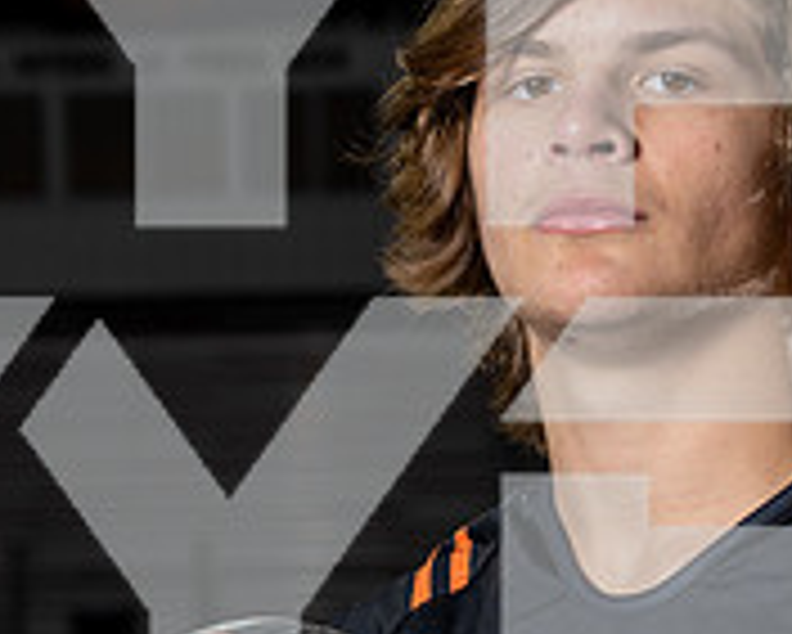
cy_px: 537
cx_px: 414
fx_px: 4057
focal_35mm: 173
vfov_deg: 8.9
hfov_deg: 11.1
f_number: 4.5
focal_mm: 56
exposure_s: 1/250
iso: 160
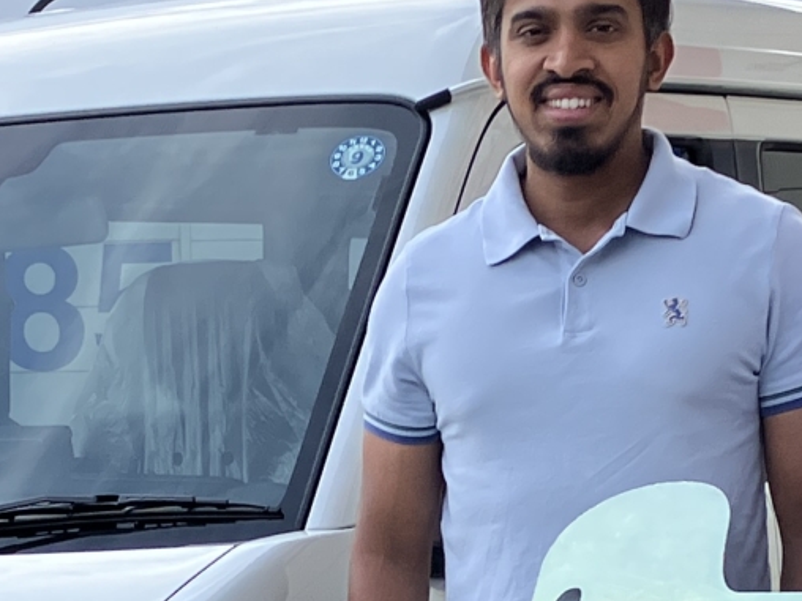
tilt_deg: -4.1
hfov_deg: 14.0
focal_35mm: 141
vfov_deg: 10.4
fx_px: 3267
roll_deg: +1.2
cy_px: 644
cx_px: 369
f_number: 1.8
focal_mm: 3.99
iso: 32
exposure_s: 1/852
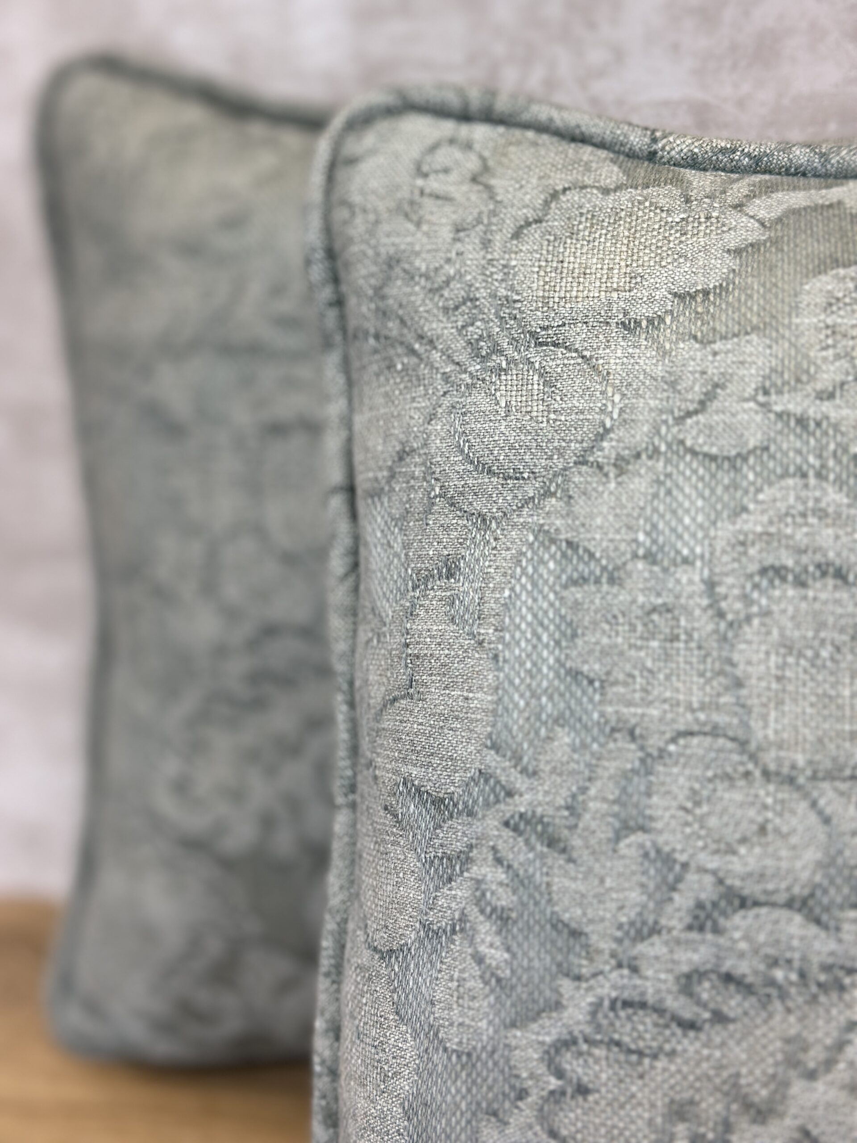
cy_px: 572
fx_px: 1584
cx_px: 428
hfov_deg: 30.3
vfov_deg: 39.7
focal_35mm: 48
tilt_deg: -17.9
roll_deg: +2.8
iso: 80
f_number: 1.78
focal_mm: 6.86
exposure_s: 1/191
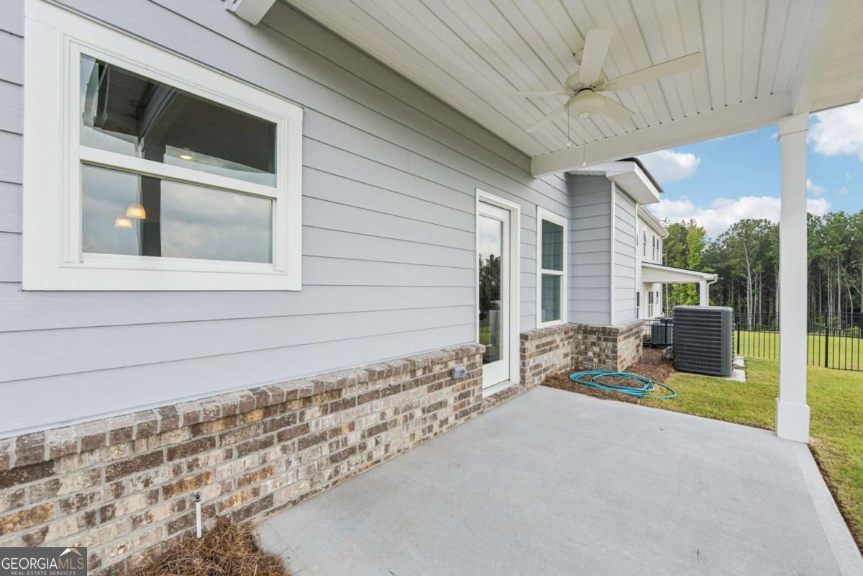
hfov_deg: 104.3
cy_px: 288
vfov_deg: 81.2
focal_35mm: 14
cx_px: 432
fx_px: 336
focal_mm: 14
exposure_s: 1/500
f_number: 8
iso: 400
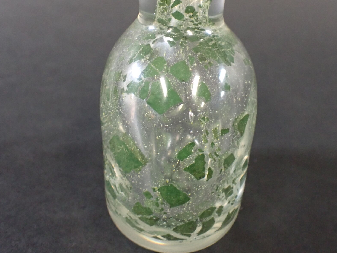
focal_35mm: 41
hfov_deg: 45.8
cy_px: 62
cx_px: 170
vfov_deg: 34.4
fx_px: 399
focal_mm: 5.4
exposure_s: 1/40
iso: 800
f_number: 2.3
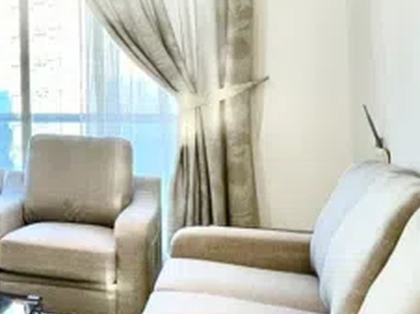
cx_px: -167
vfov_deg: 24.4
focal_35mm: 59
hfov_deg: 26.2
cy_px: 67
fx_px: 715
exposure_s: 1/100
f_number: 1.8
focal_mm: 1.57
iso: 125
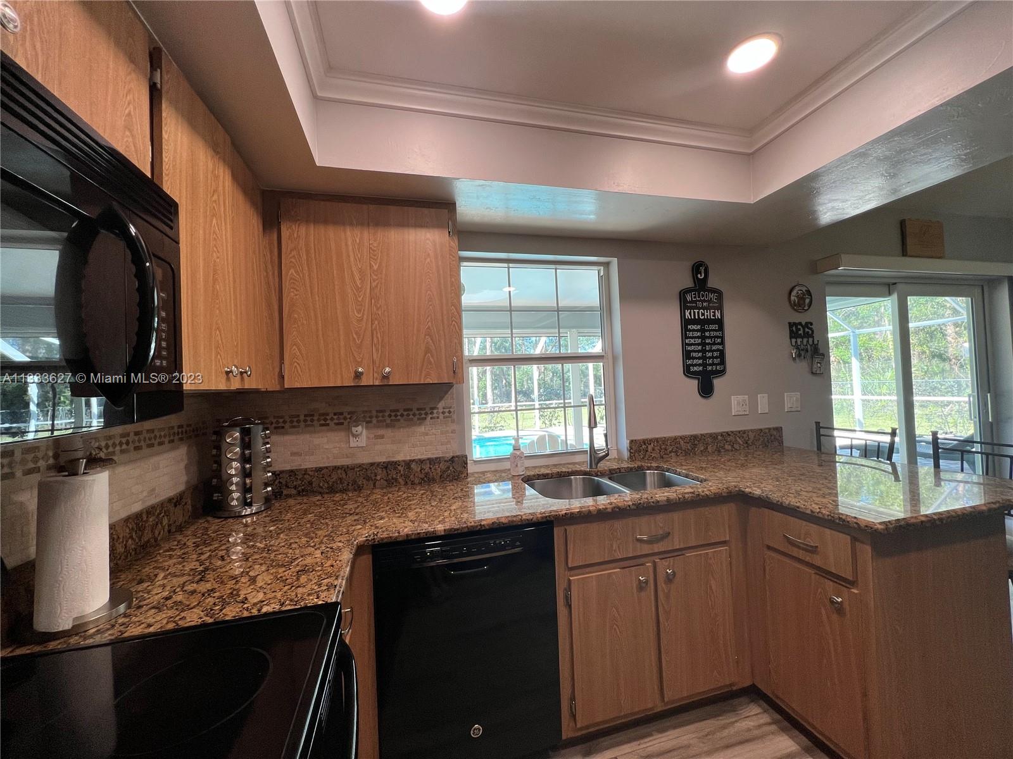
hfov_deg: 106.2
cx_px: 506
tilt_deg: +1.1
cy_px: 380
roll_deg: +3.0
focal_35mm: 13
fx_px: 380
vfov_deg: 89.9
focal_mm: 1.57
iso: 80
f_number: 1.8
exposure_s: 1/121
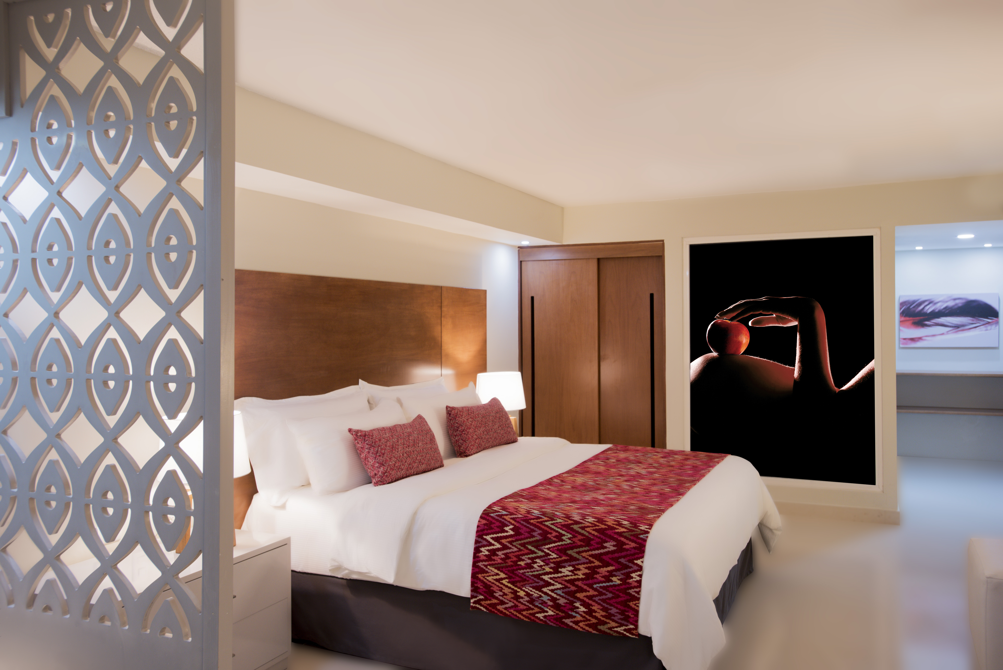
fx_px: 836
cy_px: 335
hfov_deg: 61.9
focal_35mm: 30
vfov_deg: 43.6
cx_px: 502
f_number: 5.6
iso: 200
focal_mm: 30
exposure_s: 1/6
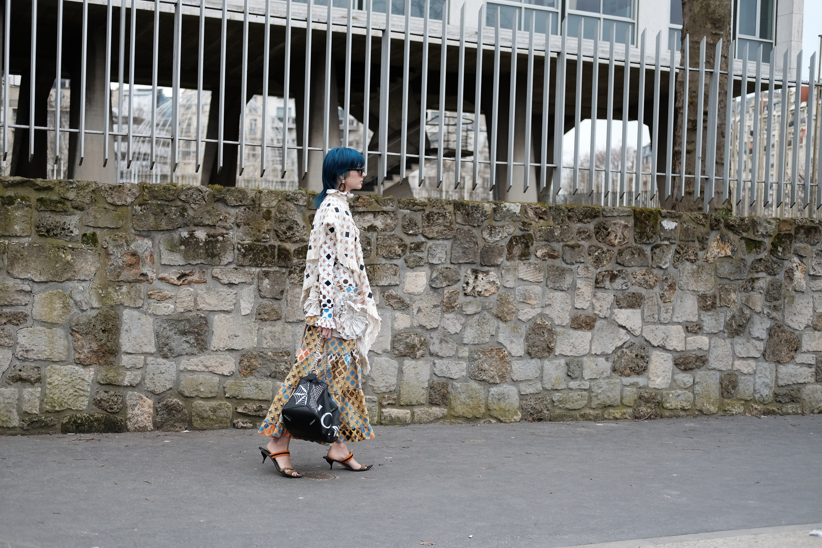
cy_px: 274
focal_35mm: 53
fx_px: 1210
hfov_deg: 37.5
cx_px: 411
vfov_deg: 25.5
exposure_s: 1/4000
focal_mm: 35
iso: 800
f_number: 2
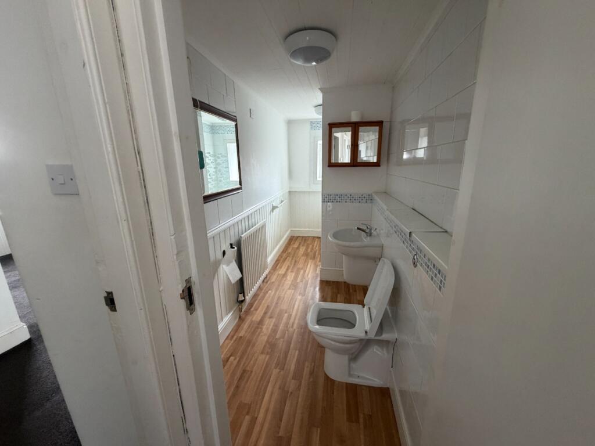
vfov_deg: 85.7
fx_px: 241
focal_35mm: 14
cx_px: 298
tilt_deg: -12.3
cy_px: 223
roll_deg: +1.7
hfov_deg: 102.1
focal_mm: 2.22
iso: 320
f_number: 2.2
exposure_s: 1/60
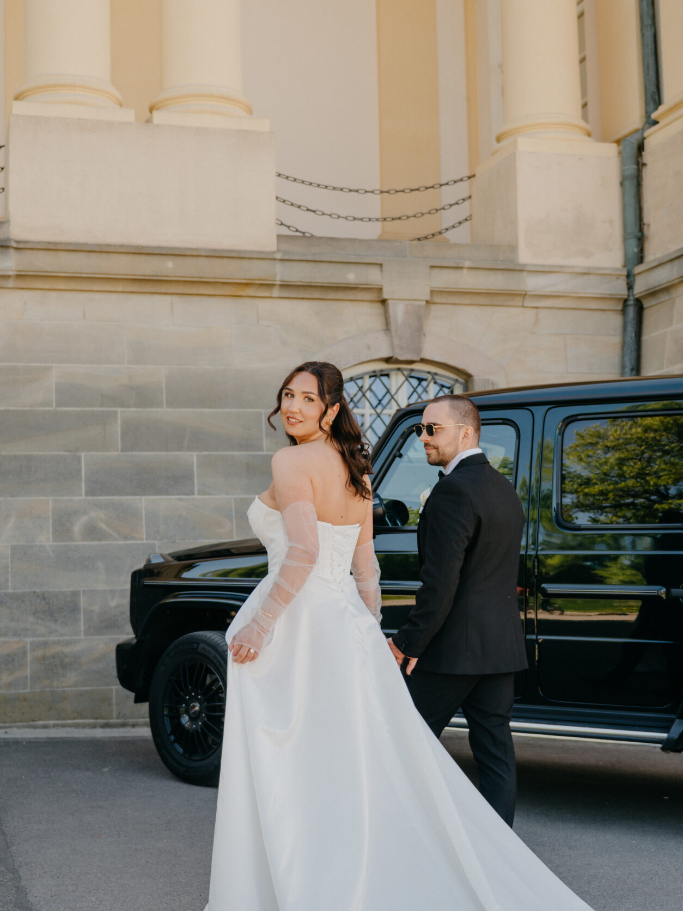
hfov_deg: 29.1
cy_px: 457
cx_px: 327
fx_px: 1316
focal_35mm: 50
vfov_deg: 38.2
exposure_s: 1/500
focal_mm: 34
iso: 125
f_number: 2.8
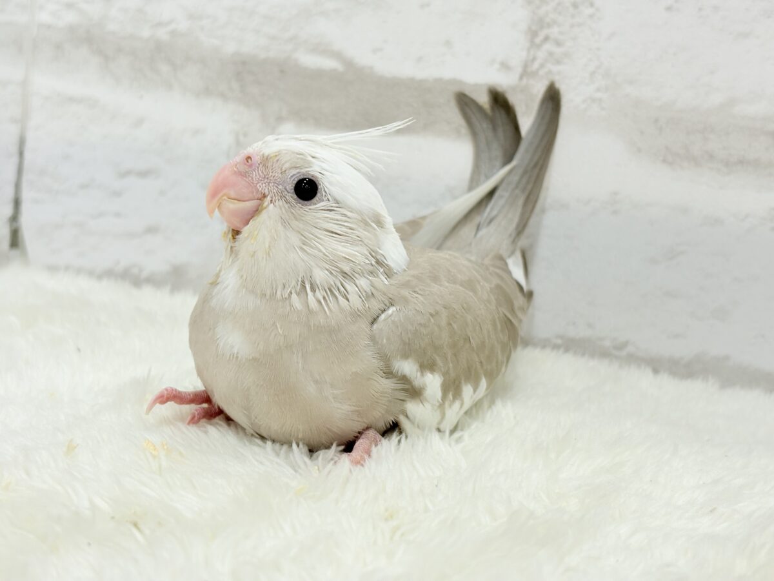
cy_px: 290
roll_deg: -5.0
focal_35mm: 52
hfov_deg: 36.8
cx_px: 387
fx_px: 1163
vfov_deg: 28.0
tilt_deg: -10.2
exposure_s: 1/100
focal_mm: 5.96
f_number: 1.6
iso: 64
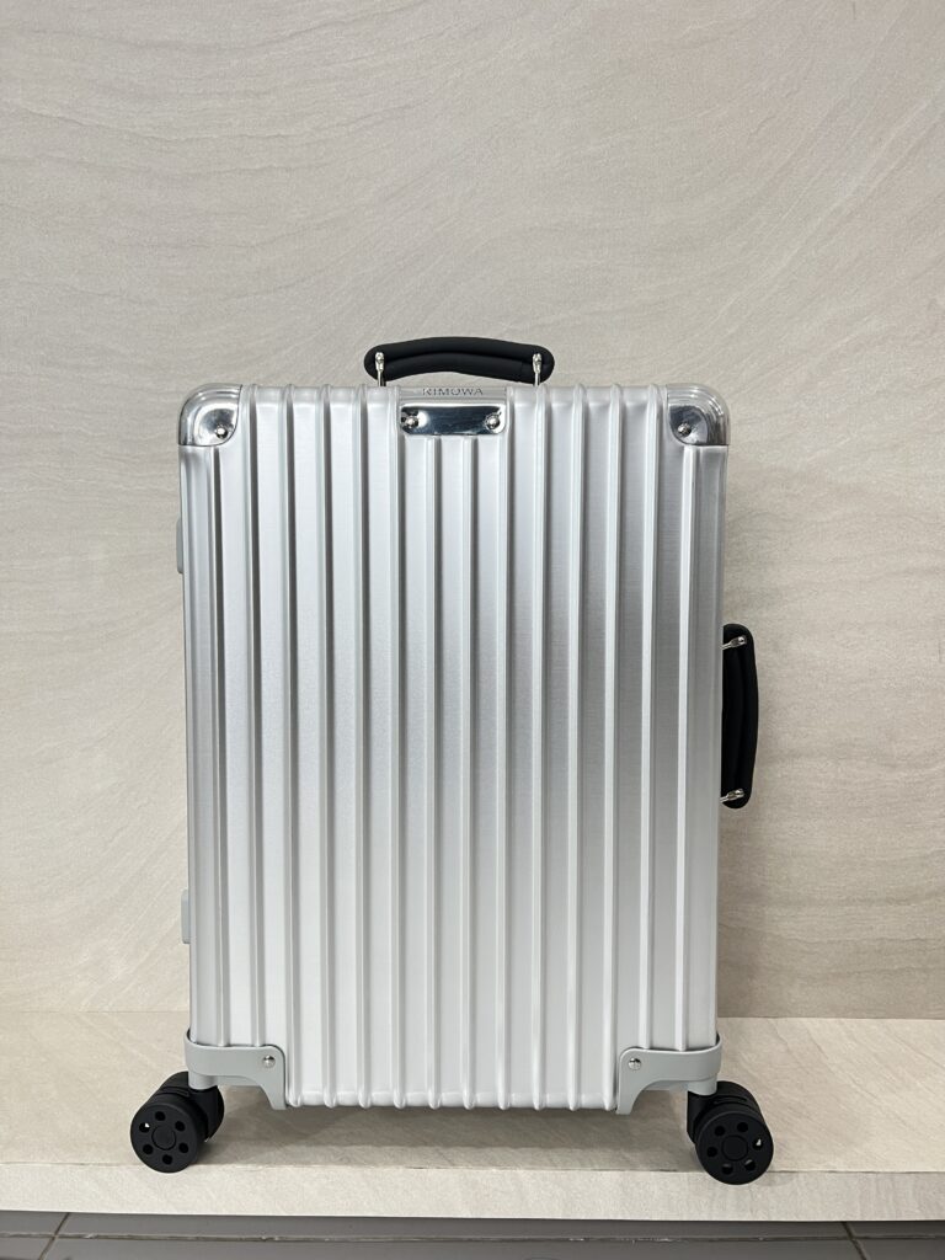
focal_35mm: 26
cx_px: 472
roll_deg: -0.3
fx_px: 946
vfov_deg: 67.3
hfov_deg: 53.1
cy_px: 630
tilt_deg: -2.8
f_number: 1.5
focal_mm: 5.7
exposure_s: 1/50
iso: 80
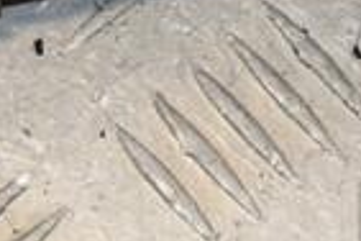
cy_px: -126
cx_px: 310
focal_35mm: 370
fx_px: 3710
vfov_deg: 3.7
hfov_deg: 5.6
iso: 800
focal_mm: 58
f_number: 10
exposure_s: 1/200
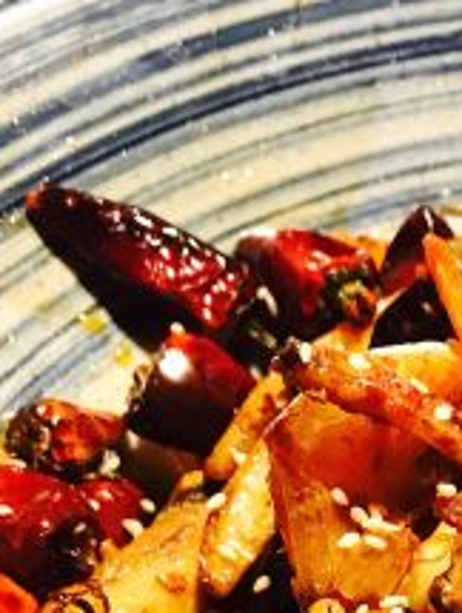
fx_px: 1615
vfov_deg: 19.0
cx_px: 683
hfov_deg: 15.1
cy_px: 907
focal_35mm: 91
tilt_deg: -59.5
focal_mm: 3.99
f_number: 1.8
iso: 64
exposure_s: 1/17
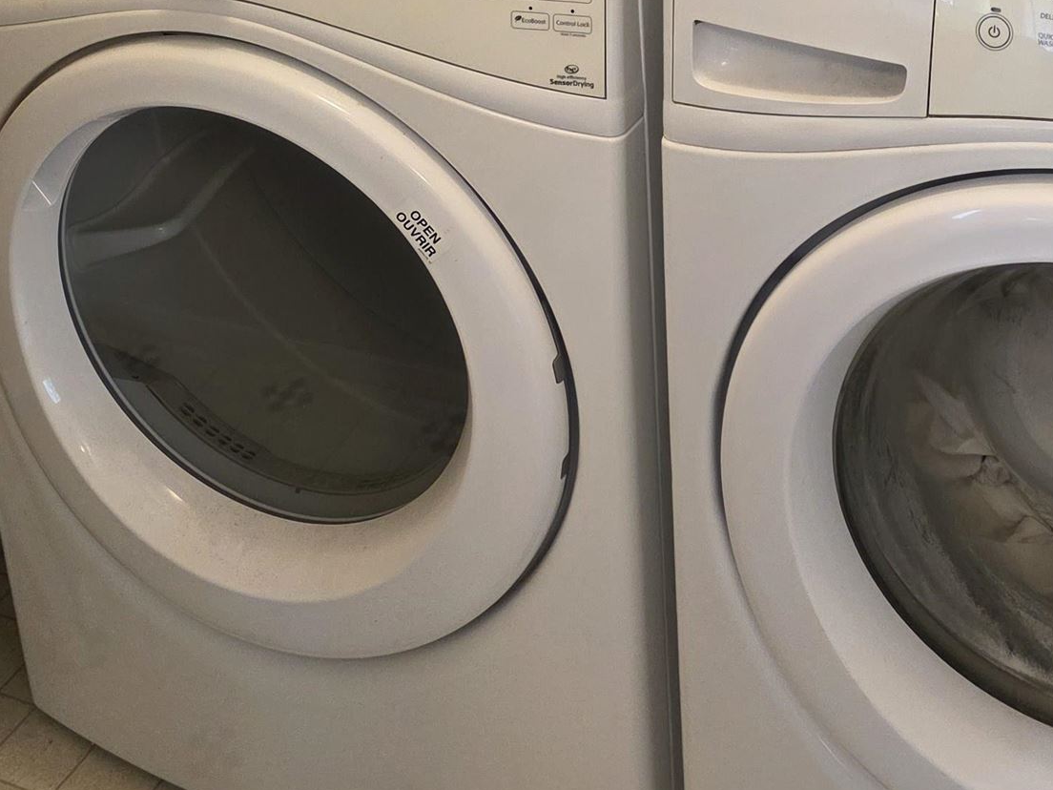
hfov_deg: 30.2
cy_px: -250
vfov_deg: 20.8
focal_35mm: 64
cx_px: 624
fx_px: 1947
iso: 320
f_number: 1.7
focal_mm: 6.3
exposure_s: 1/120
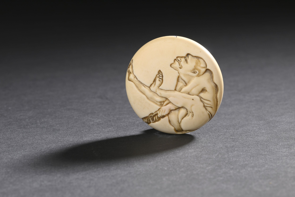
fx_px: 860
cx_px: 148
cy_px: 98
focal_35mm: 105
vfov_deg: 13.0
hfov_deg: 19.5
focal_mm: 105
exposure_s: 1/80
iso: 100
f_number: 22
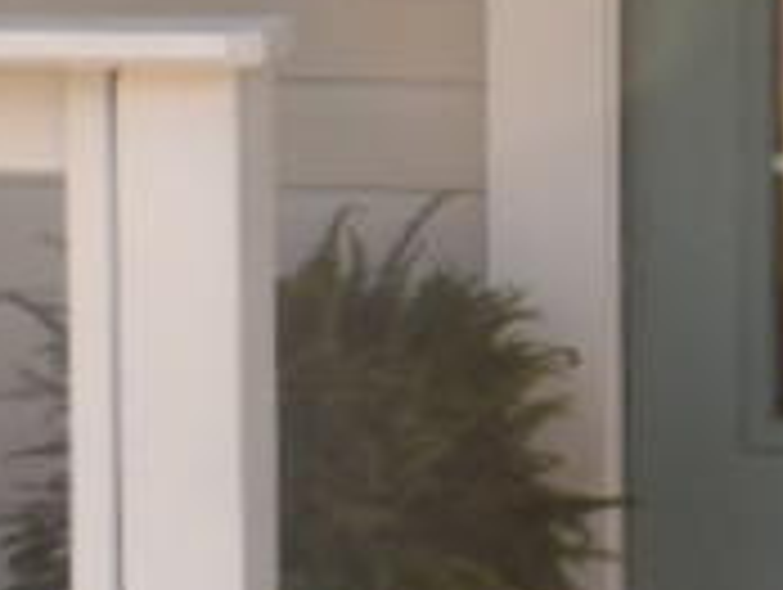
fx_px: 4258
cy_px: 45
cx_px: 1341
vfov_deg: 7.9
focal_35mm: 188
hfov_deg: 10.0
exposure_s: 1/125
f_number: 3.4
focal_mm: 5.3
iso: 80
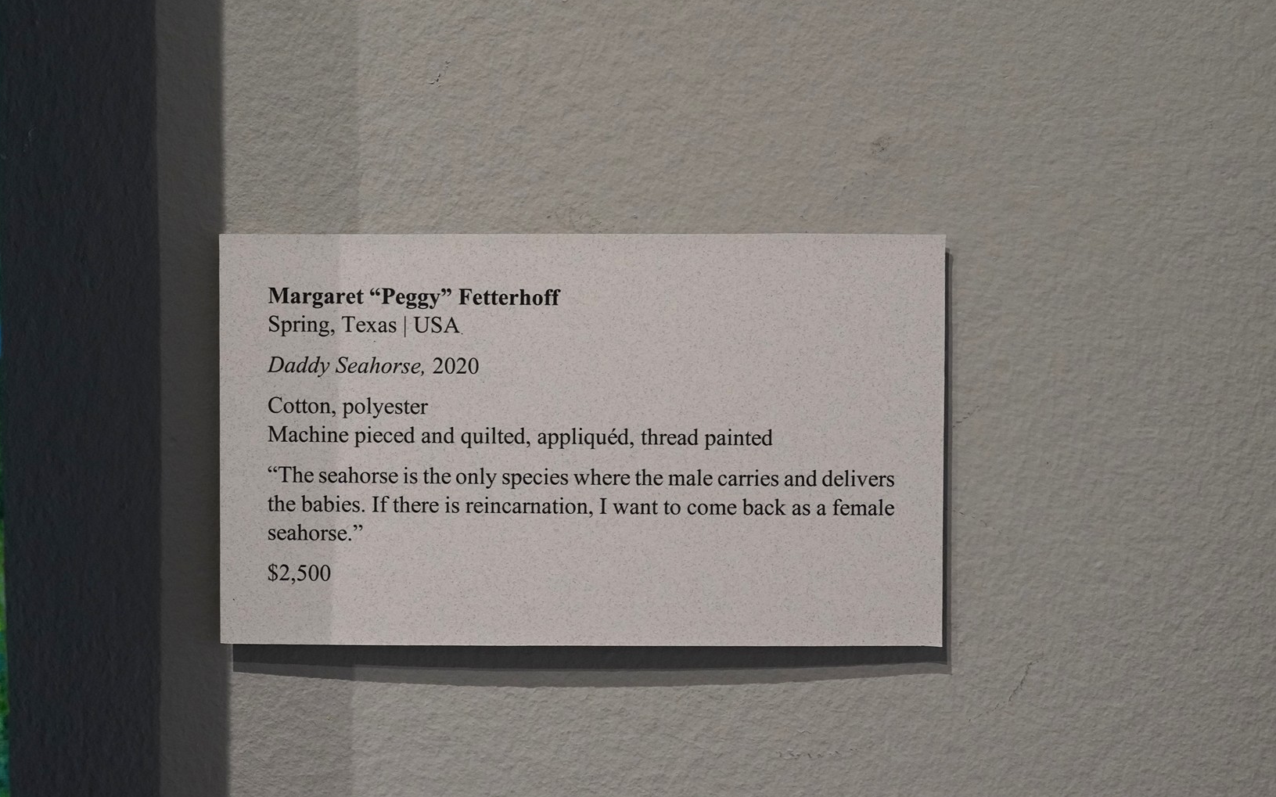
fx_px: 2608
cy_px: 478
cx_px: 533
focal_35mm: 75
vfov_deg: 17.4
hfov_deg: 27.5
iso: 3200
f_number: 9
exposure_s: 1/100
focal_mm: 60
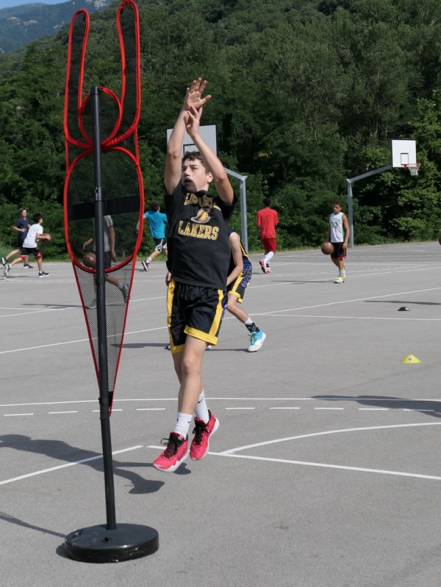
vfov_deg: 25.3
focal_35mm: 77
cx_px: 220
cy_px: 294
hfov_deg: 19.1
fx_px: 1308
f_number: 3.5
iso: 125
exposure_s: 1/2000
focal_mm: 26.1
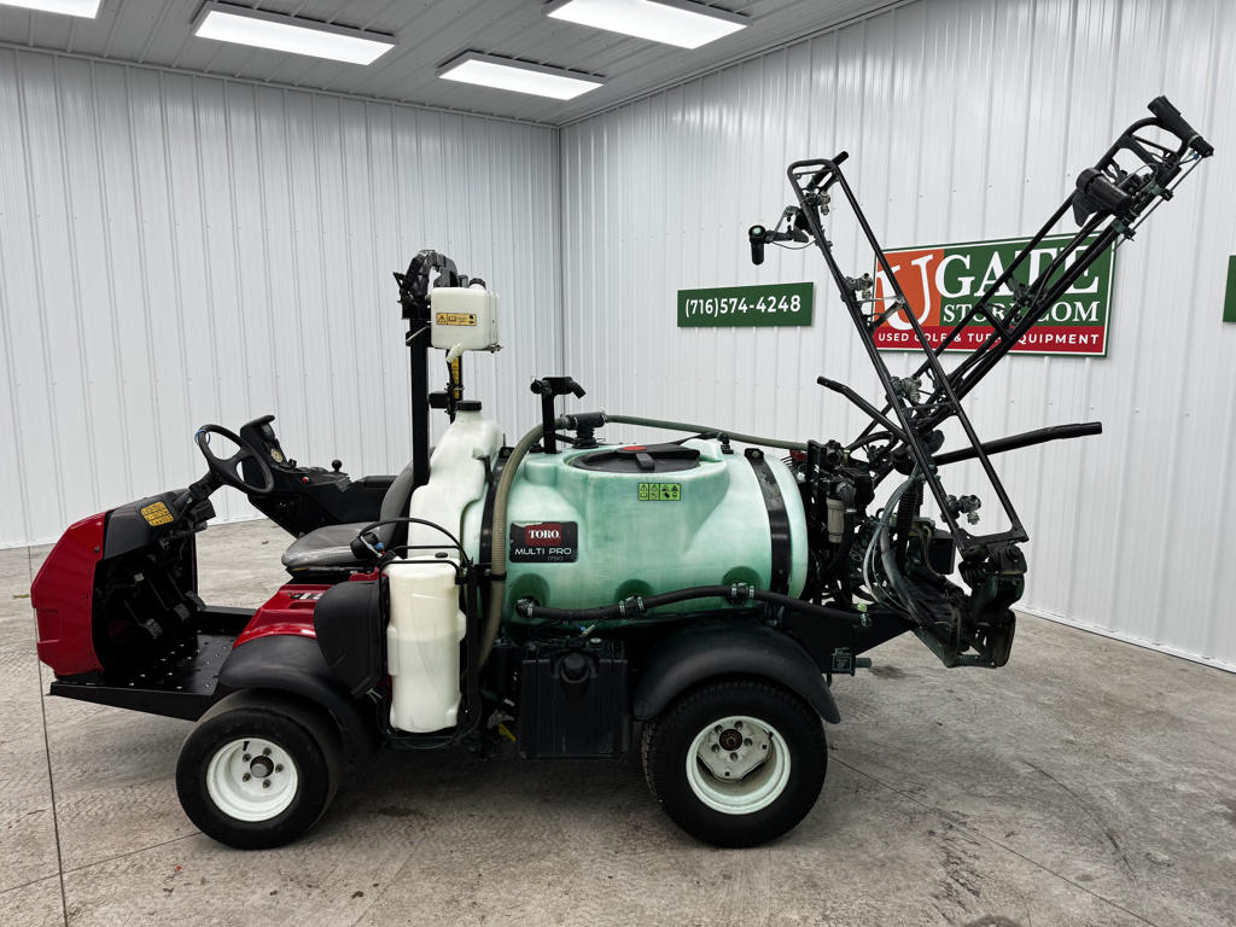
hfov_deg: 71.6
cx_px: 618
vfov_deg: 56.8
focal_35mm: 24
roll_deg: -0.4
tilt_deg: -10.1
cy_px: 464
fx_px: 857
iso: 64
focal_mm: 6.76
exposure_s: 1/120
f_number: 1.78
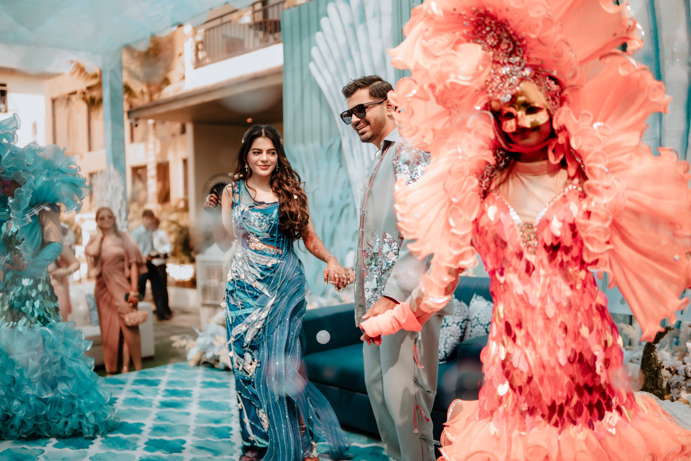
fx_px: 672
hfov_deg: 54.4
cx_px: 346
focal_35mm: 35
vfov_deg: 37.9
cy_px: 230
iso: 80
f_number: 1.4
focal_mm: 35
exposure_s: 1/1000
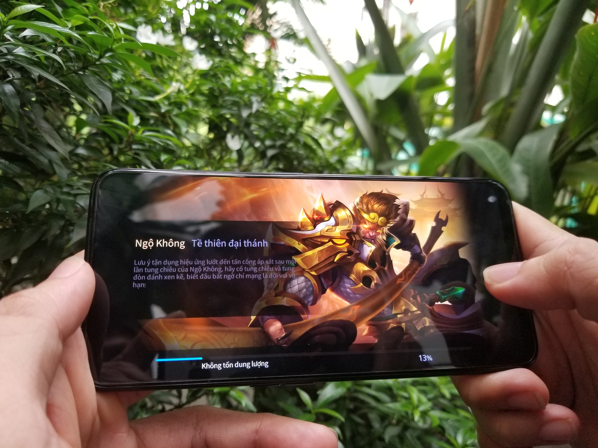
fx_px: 449
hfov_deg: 67.3
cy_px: 224
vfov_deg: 53.1
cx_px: 299
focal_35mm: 26
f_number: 1.7
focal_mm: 4.25
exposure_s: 1/100
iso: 100
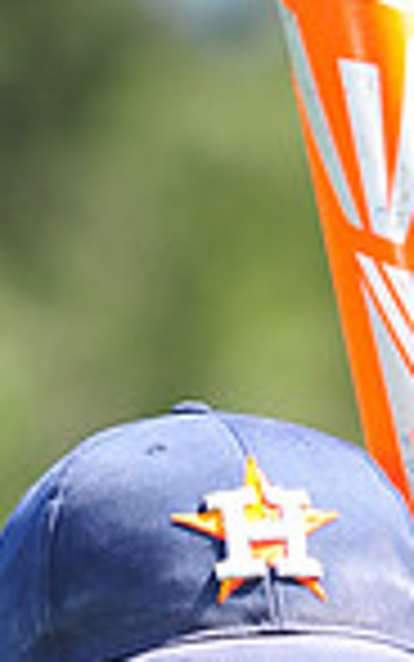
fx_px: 12661
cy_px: 937
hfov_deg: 1.9
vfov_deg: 3.0
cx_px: 212
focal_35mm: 702
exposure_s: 1/500
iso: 200
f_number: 4.5
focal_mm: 175
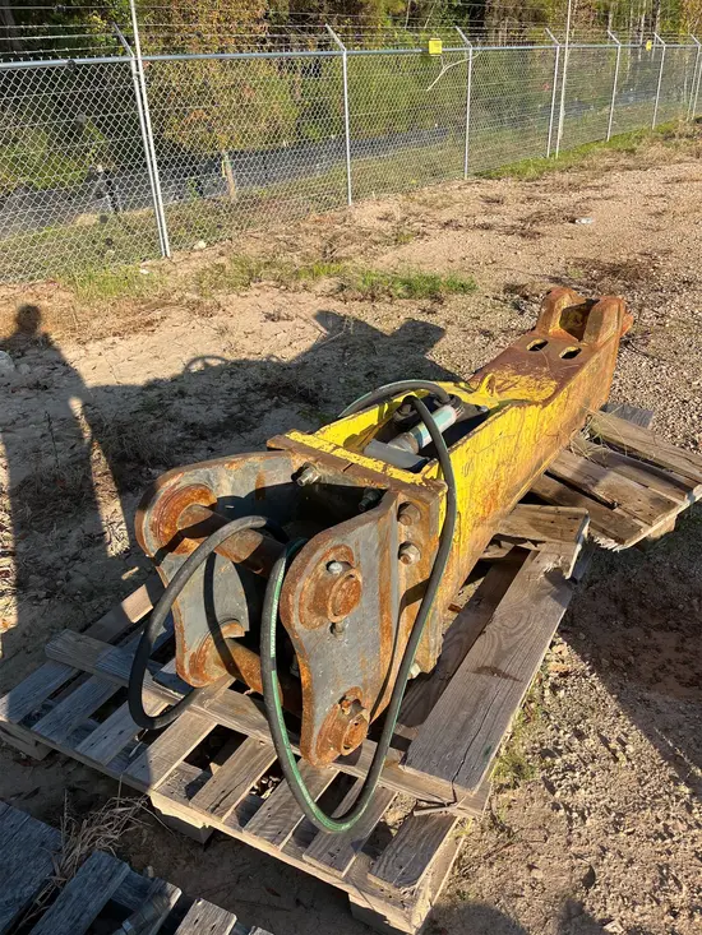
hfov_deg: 53.1
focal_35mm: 26
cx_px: 351
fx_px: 703
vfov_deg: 67.3
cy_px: 468
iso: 50
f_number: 1.6
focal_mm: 5.1
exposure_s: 1/1497
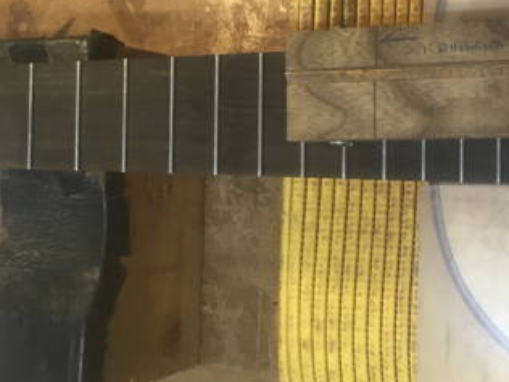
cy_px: 122
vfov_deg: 26.4
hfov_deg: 33.2
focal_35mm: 55
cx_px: 456
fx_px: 809
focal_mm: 4.15
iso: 64
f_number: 2.2
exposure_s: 1/33
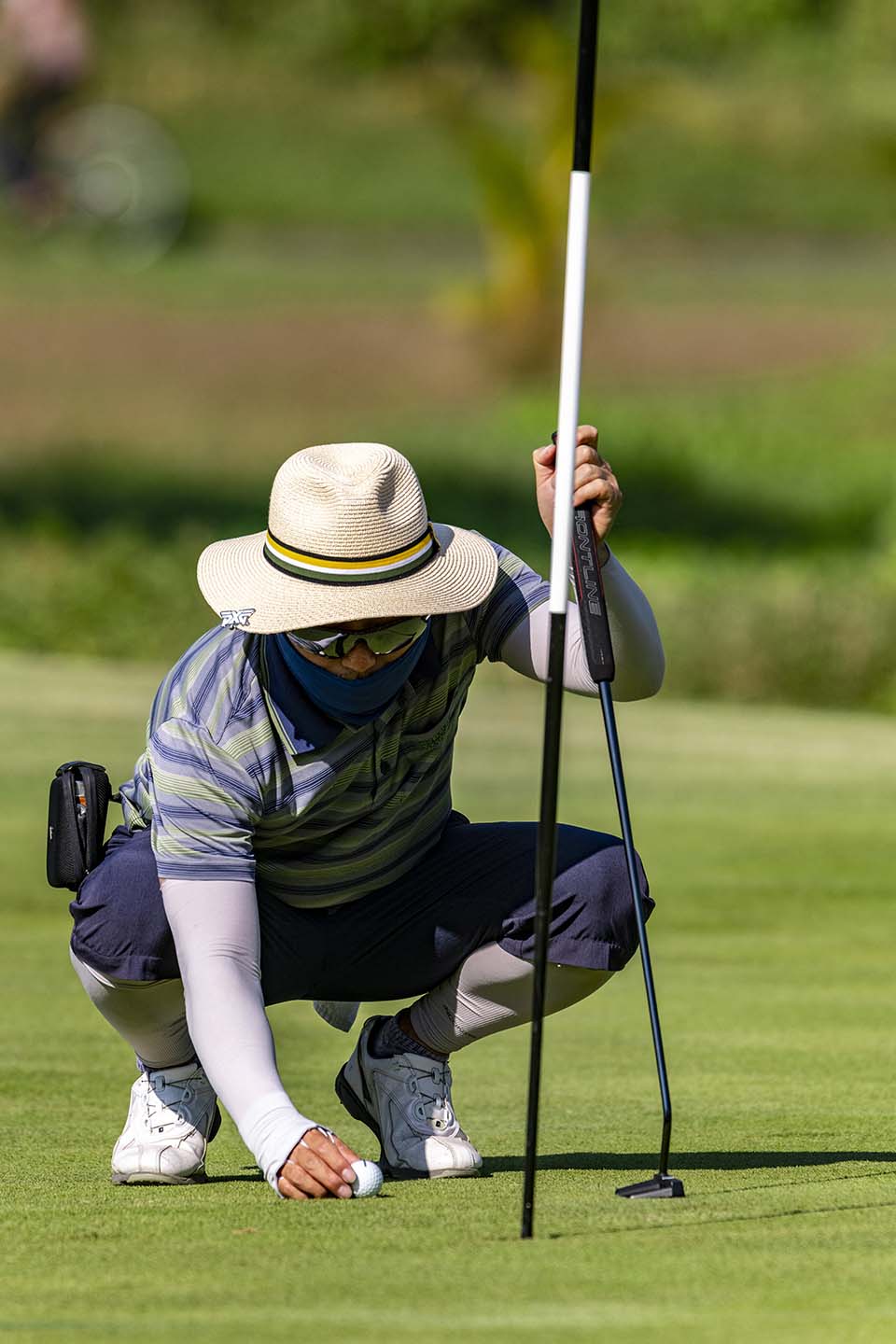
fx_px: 24265
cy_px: 672
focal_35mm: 650
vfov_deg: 3.2
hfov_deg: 2.1
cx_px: 448
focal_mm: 650
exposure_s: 1/1600
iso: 640
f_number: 8
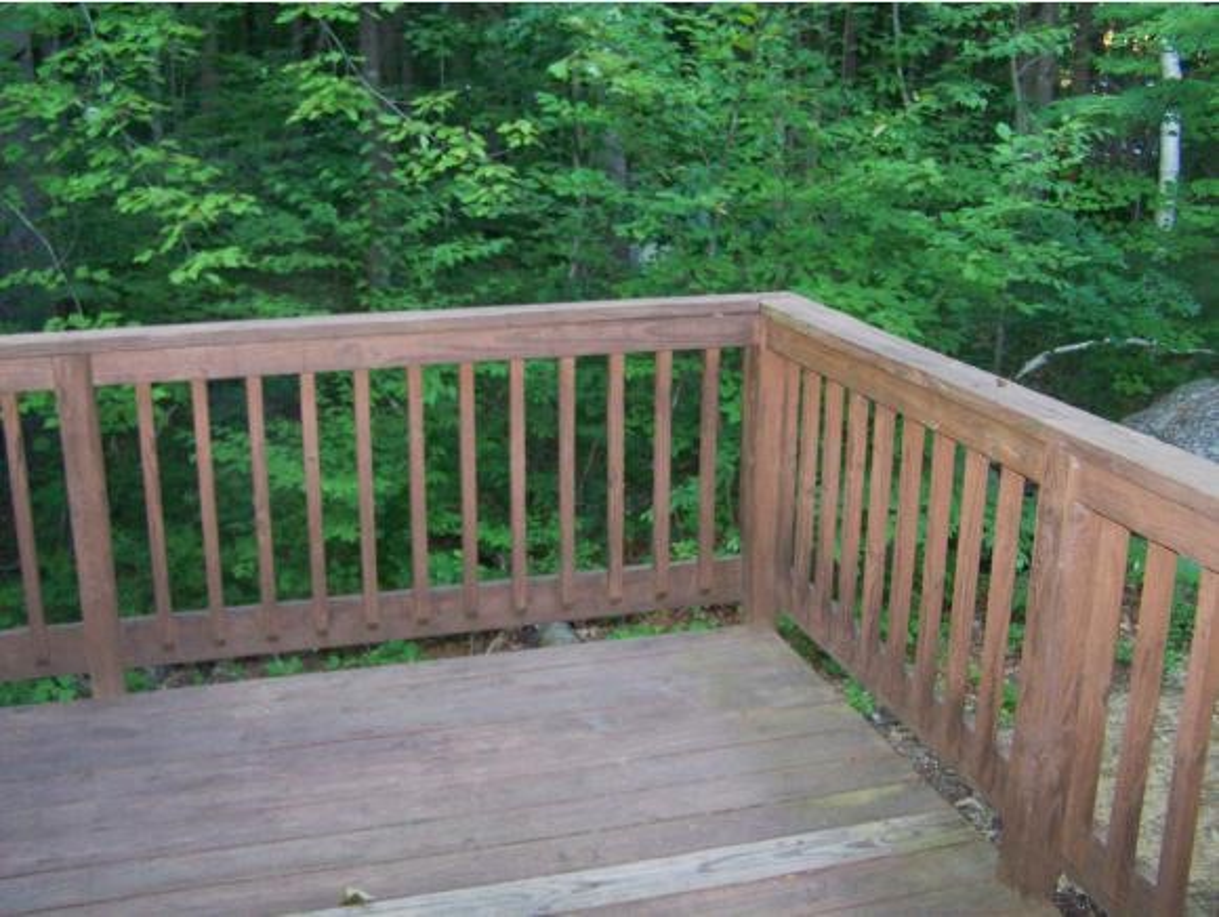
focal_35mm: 38
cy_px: 458
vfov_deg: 37.8
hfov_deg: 48.9
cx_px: 610
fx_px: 1339
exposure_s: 1/60
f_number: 2.8
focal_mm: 6.3
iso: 160
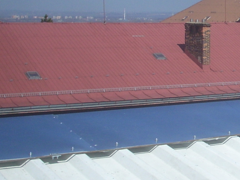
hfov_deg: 16.9
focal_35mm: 111
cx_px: 298
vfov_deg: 13.2
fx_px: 770
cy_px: 23
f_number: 5.6
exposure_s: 1/458
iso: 64
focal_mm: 6.2
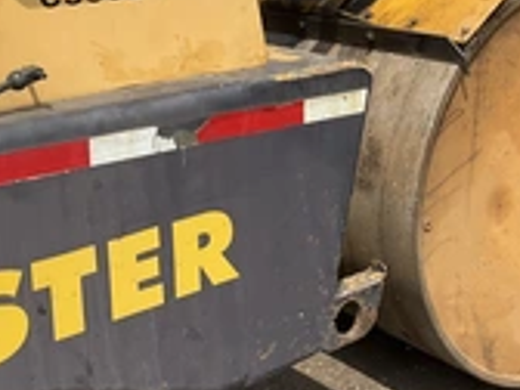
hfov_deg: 27.7
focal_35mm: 69
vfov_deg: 21.1
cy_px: 99
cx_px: 396
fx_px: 1037
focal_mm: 3
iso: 25
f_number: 1.8
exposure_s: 1/1577
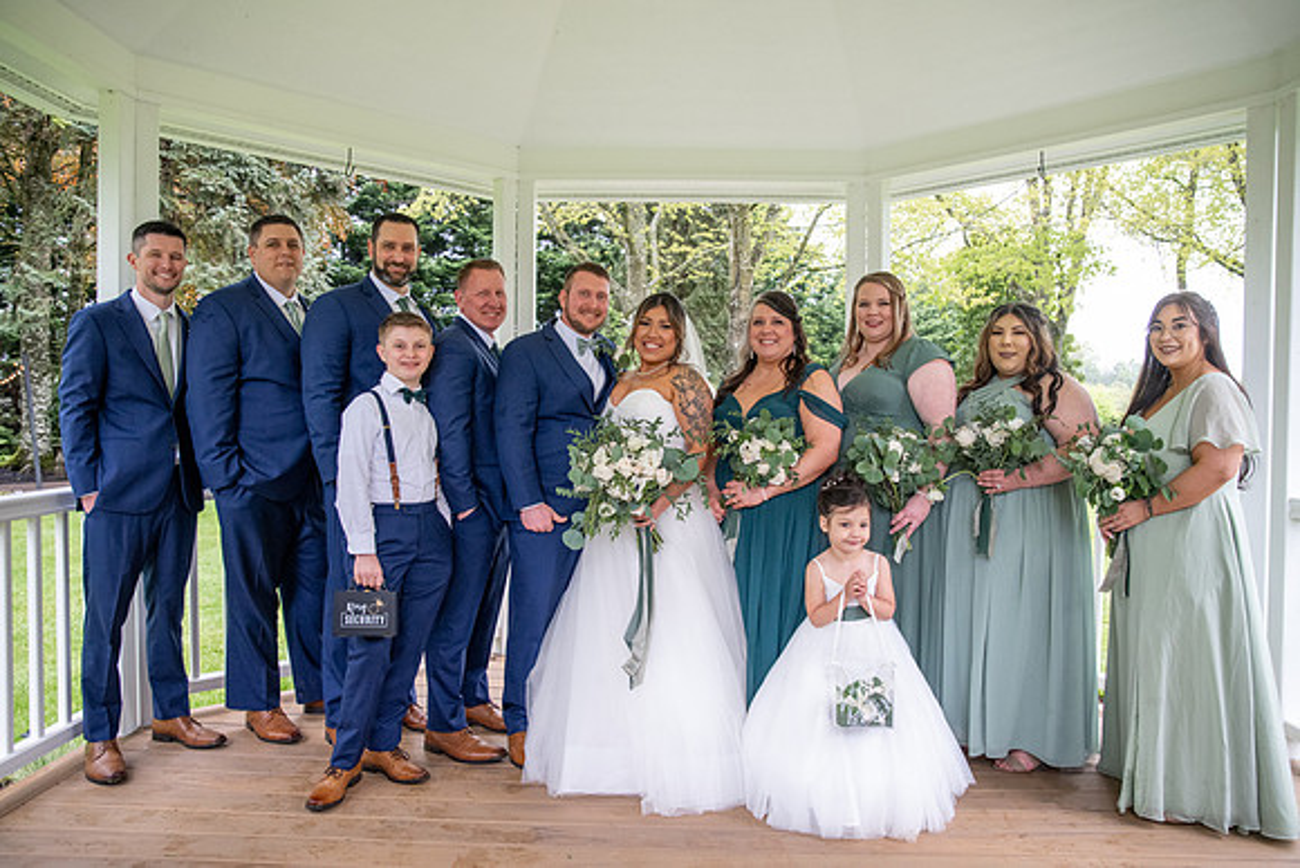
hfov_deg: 73.7
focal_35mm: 24
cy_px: 434
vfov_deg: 53.2
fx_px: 867
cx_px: 650
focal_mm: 24
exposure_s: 1/320
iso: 2000
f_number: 4
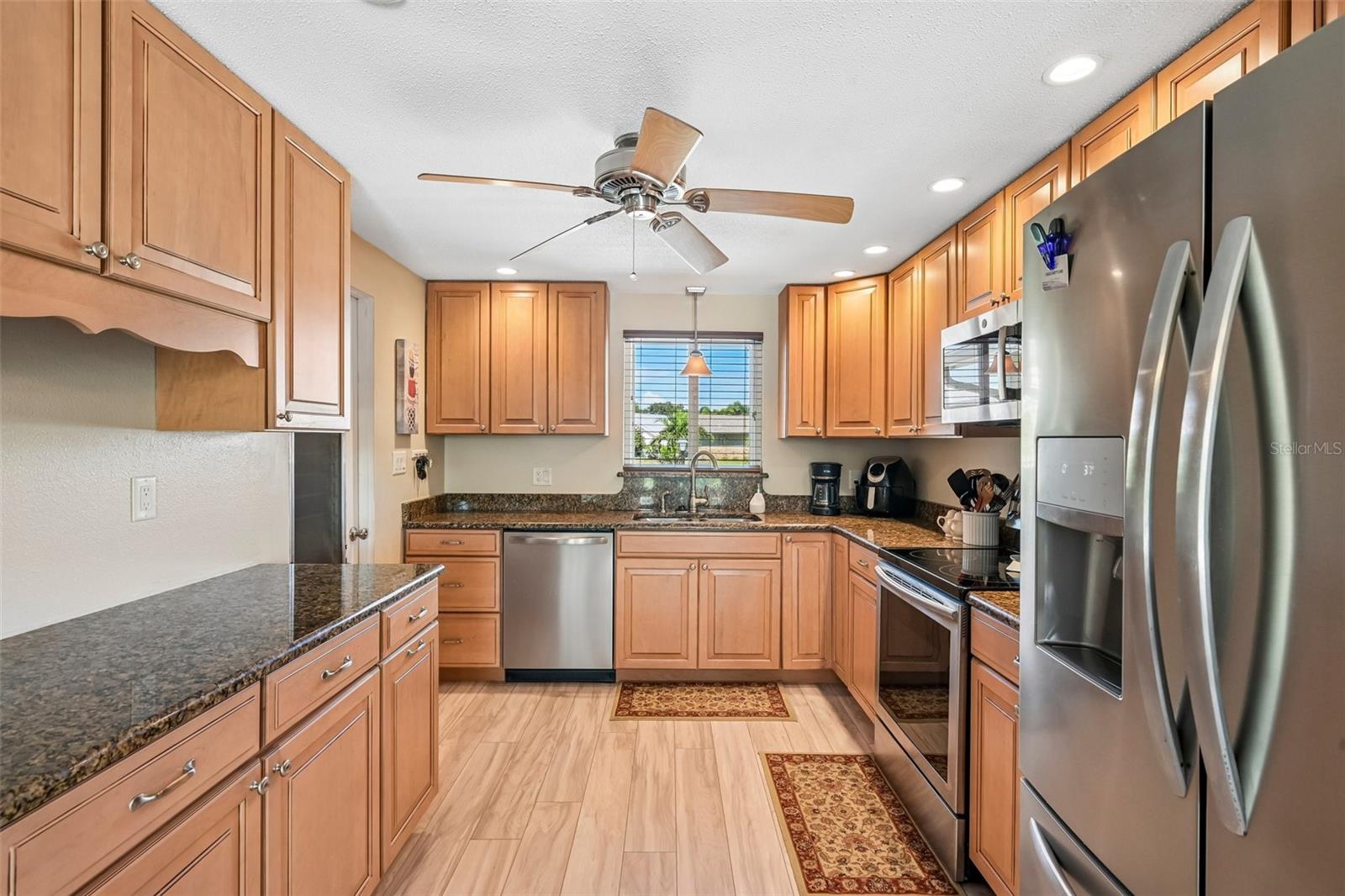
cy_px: 448
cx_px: 672
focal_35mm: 17
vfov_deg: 70.4
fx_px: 635
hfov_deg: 93.3
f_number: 8
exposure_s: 1/40
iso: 400
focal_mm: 17
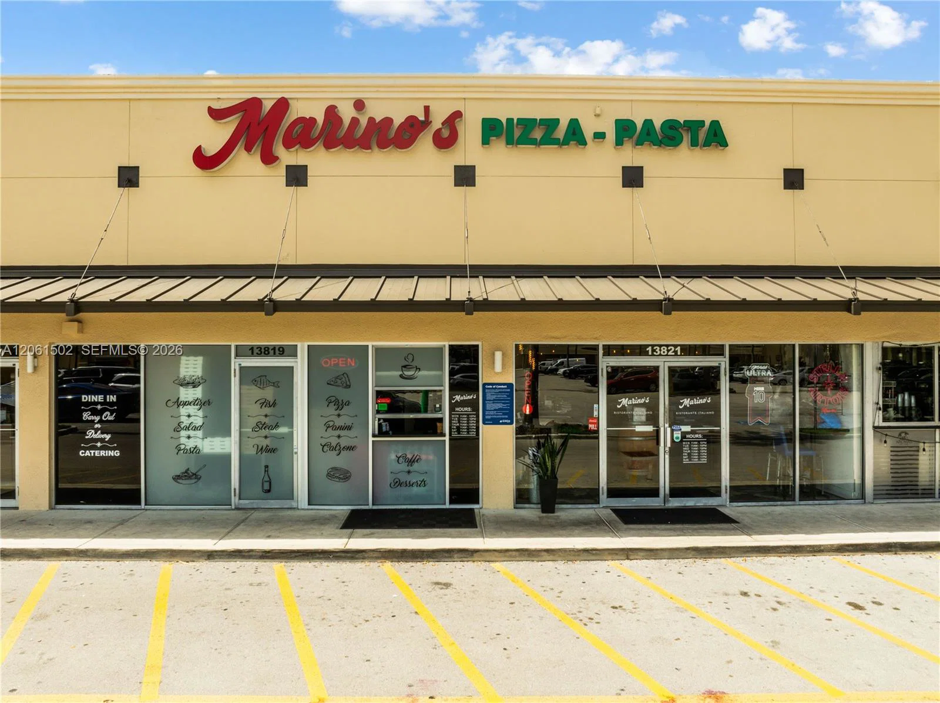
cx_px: 470
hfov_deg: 71.6
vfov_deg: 56.7
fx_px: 651
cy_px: 352
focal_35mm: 24
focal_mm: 12.29
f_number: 11
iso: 100
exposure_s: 1/100
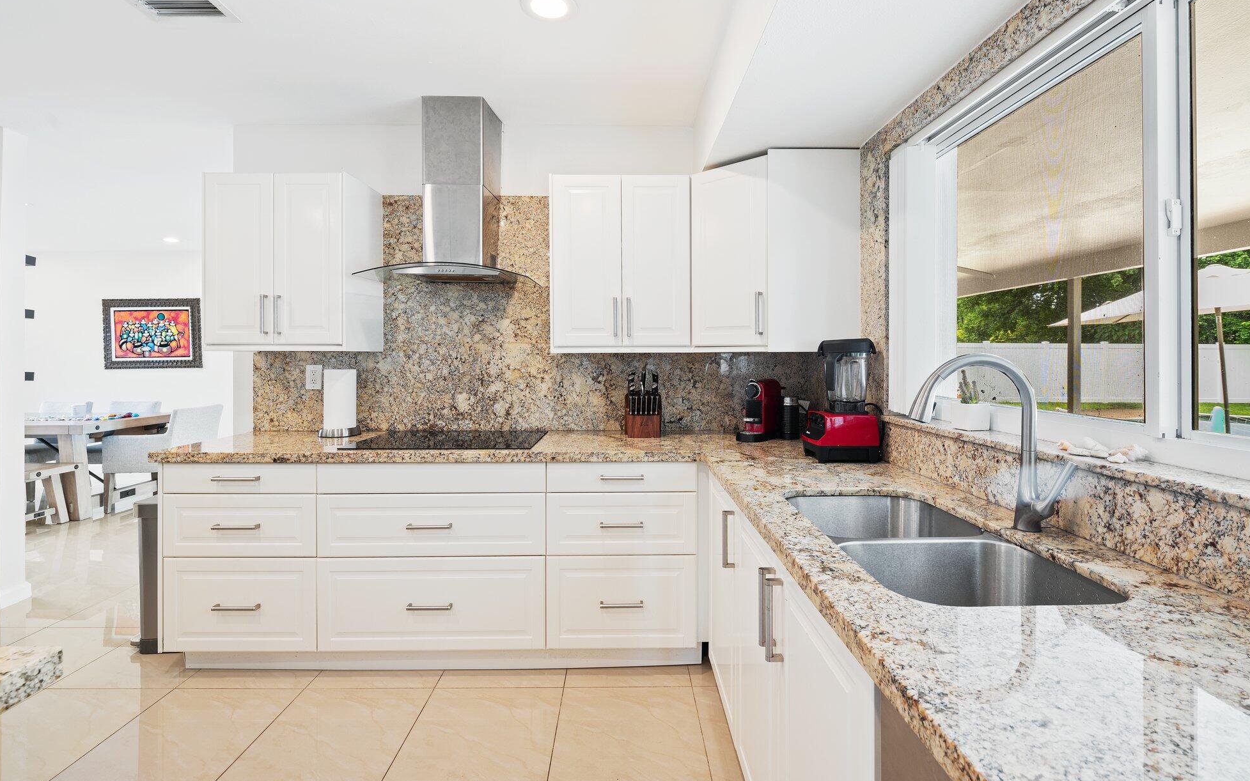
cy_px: 357
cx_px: 621
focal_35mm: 16
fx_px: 545
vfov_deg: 71.1
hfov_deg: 97.8
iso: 200
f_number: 8
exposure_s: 1/2.5
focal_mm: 15
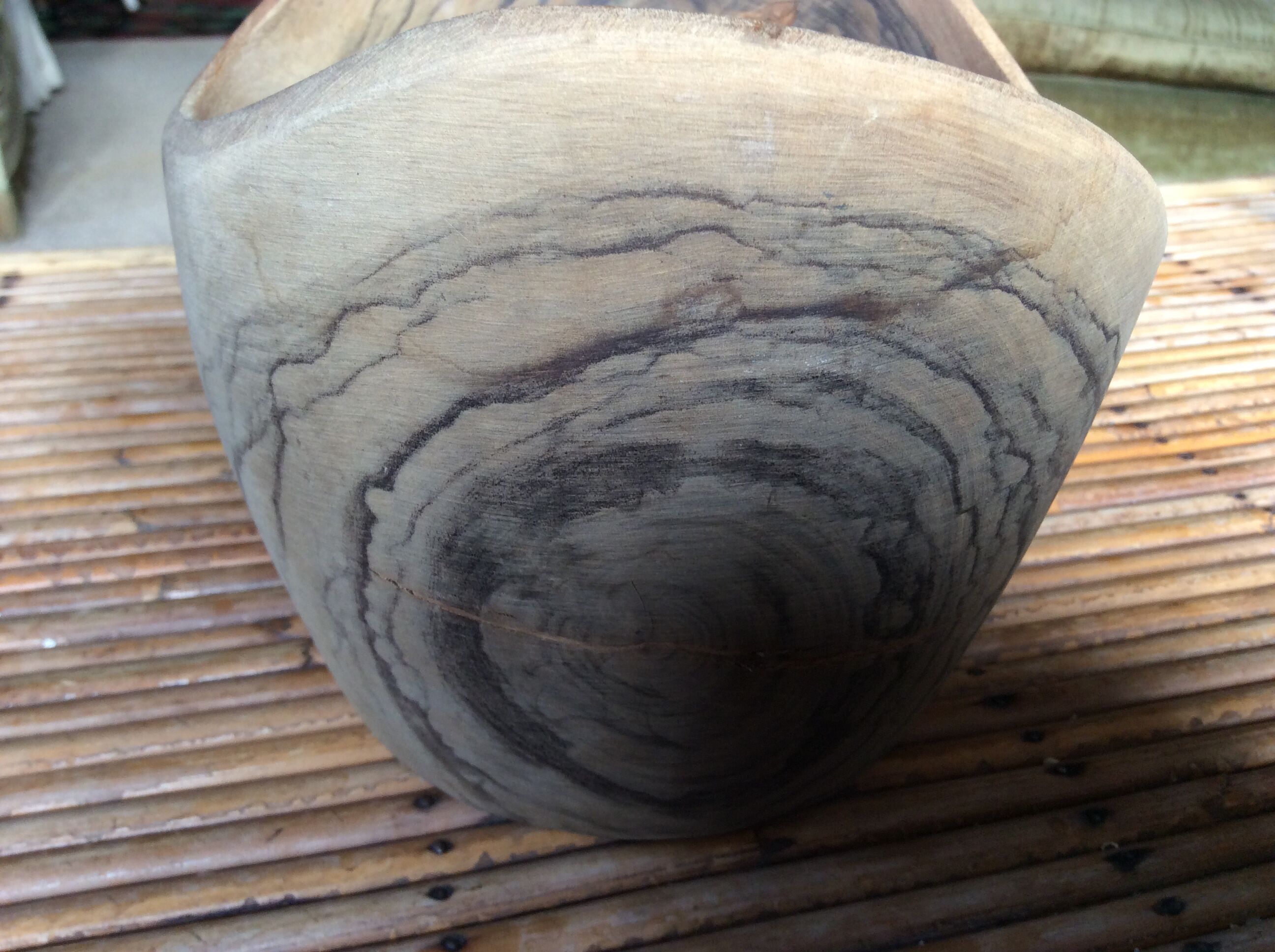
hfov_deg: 56.9
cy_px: 476
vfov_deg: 44.1
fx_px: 1177
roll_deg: -0.9
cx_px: 638
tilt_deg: -28.1
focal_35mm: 32
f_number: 2.4
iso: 64
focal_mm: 3.3
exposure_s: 1/25
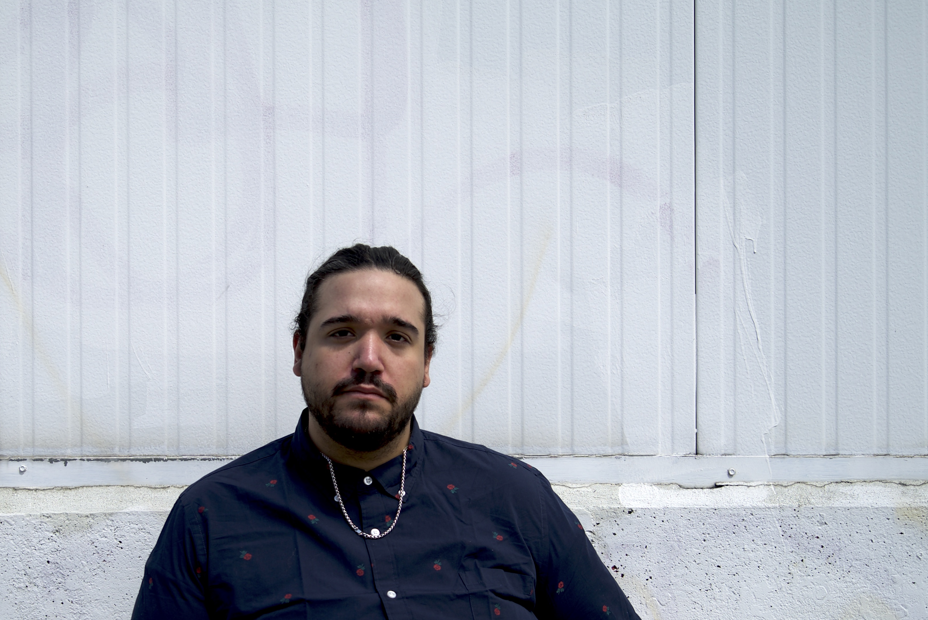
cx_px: 355
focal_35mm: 66
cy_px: 406
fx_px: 1702
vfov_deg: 20.6
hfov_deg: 30.4
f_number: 4.5
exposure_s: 1/400
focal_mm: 50
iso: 50
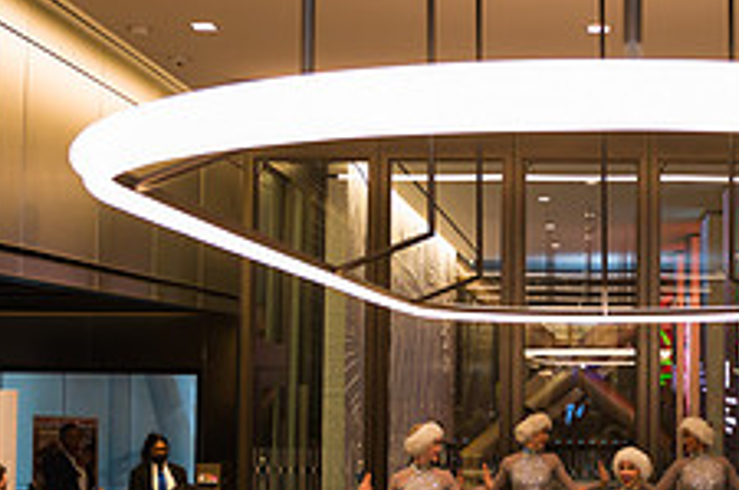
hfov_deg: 31.7
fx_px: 1270
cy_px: 306
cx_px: 571
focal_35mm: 62
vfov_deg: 21.8
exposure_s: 1/160
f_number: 3.2
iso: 400
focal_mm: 24
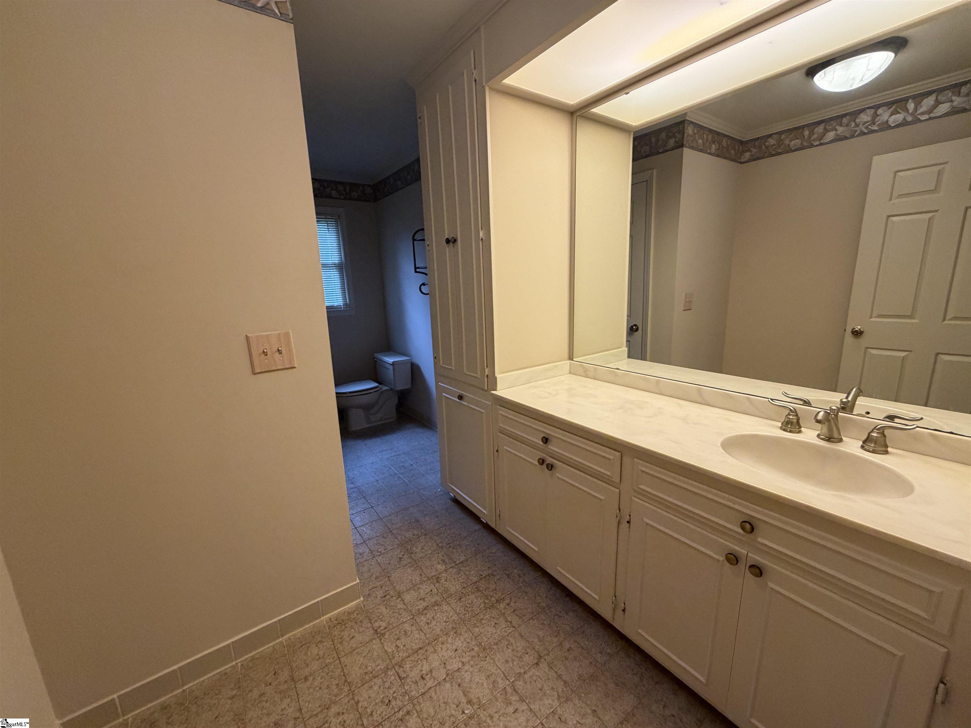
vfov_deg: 85.7
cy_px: 364
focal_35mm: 14
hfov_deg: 102.1
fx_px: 393
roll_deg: +2.8
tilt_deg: -11.0
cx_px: 486
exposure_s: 1/120
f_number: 2.2
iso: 250
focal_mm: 2.22
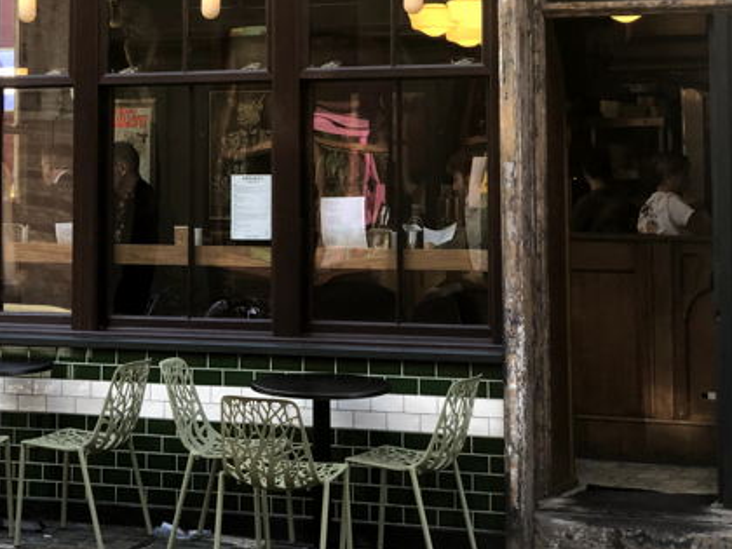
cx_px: 153
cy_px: 44
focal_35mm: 99
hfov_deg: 19.6
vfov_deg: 14.8
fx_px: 2093
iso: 16
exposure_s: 1/60
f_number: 2.4
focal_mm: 6
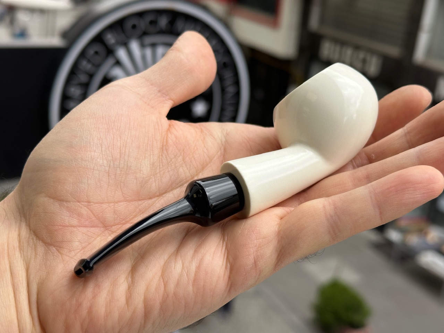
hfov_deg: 39.7
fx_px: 616
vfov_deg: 30.3
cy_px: 166
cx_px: 222
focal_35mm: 48
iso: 64
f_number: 1.78
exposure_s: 1/962
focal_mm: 6.86
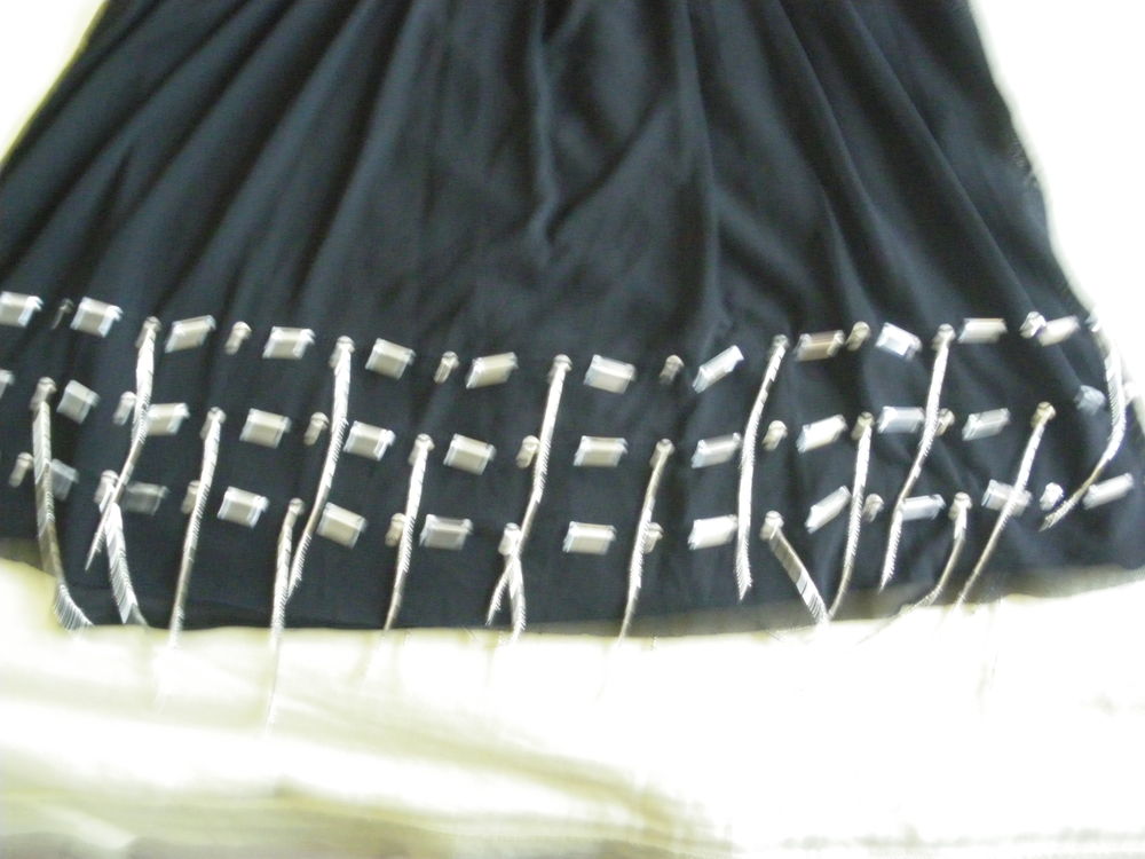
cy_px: 430
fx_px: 1191
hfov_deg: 51.4
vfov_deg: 39.7
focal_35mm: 36
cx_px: 572
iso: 800
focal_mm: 6.3
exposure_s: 1/8
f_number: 3.5
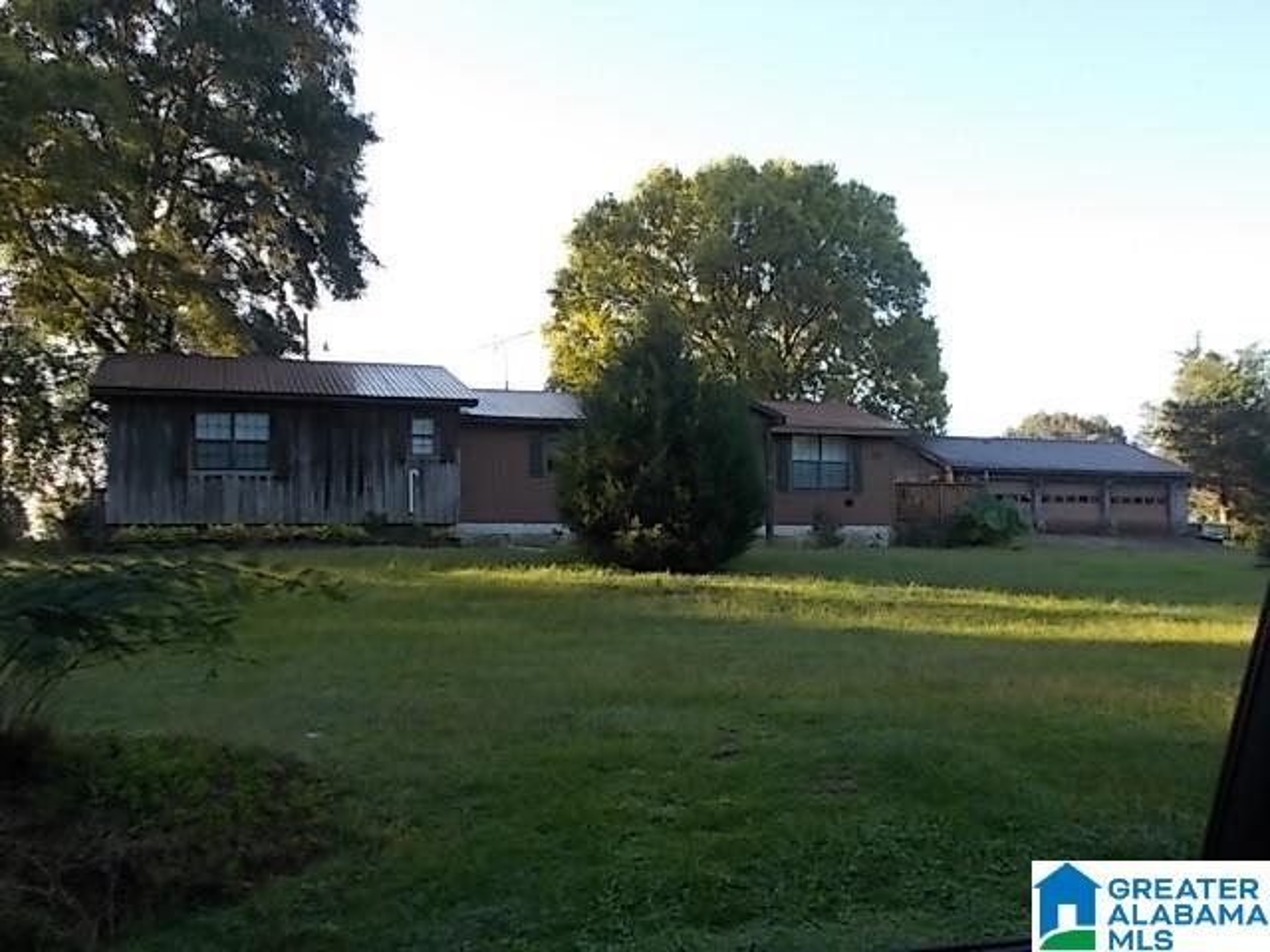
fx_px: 1247
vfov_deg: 41.8
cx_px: 635
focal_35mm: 34
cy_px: 476
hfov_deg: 54.0
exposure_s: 1/125
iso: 80
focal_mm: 6
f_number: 3.6
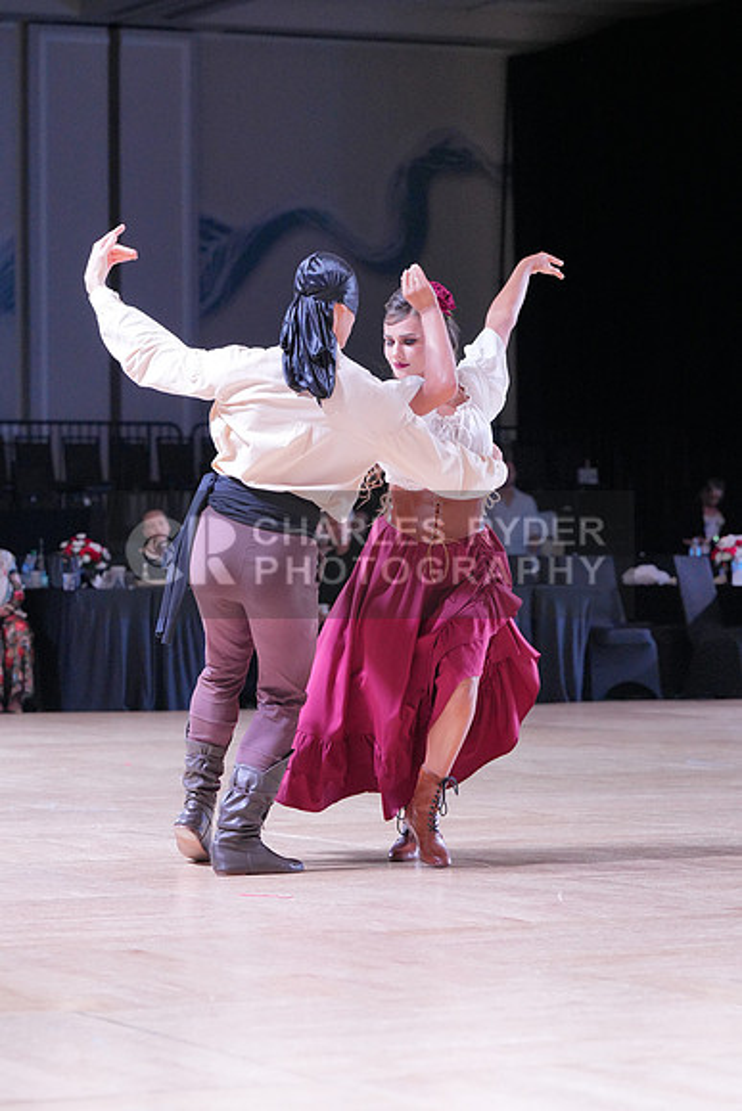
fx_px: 3893
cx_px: 371
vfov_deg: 16.3
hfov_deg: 10.9
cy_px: 556
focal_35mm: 126
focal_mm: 126
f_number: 5.6
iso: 5000
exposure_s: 1/400
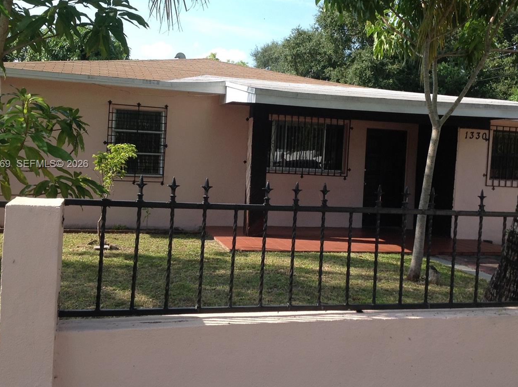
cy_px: 165
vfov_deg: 32.0
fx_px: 672
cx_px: 292
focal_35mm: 45
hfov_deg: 42.1
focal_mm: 4.28
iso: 50
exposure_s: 1/840
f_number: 2.4
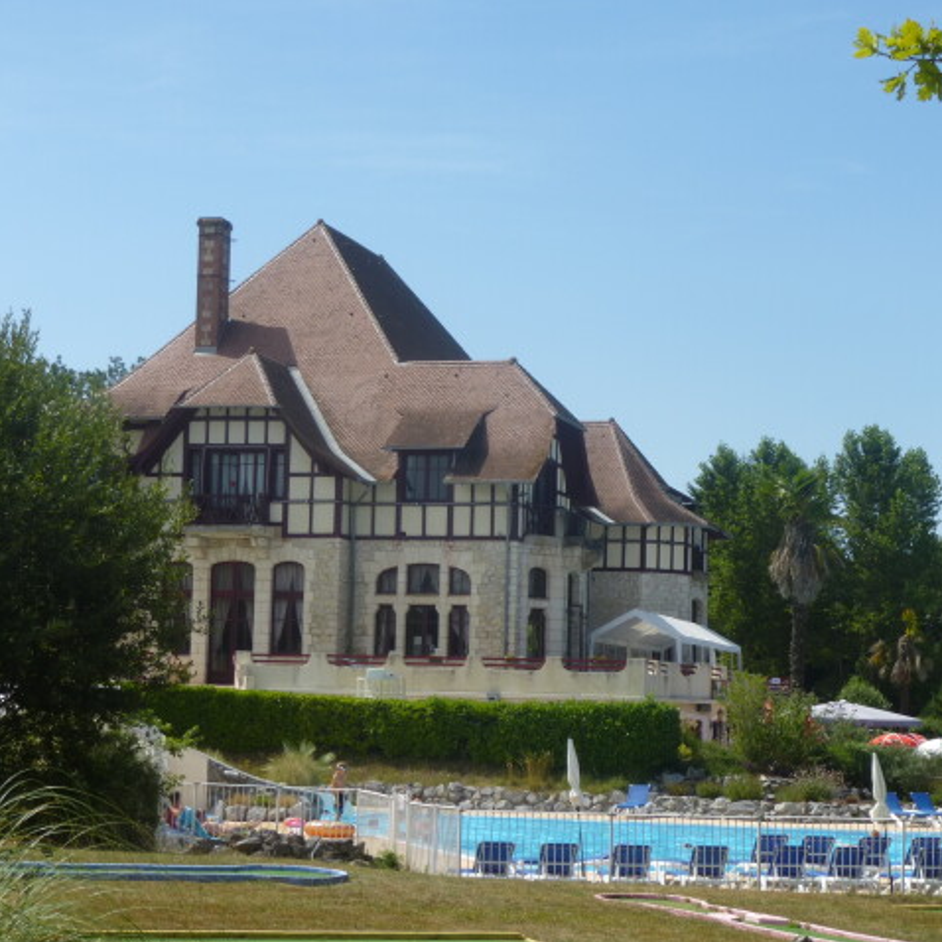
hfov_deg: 22.5
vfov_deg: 22.5
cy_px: 471
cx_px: 469
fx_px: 2371
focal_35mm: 77
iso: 100
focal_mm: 11.7
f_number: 4.6
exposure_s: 1/640
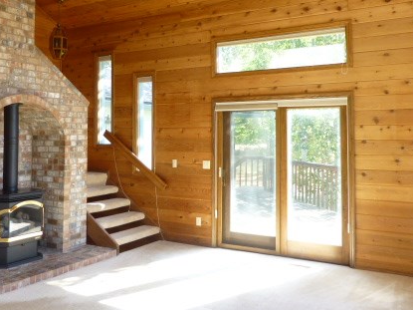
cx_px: 172
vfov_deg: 38.3
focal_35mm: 37
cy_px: 111
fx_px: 441
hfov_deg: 49.9
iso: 200
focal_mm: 4.3
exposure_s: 1/60
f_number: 3.3
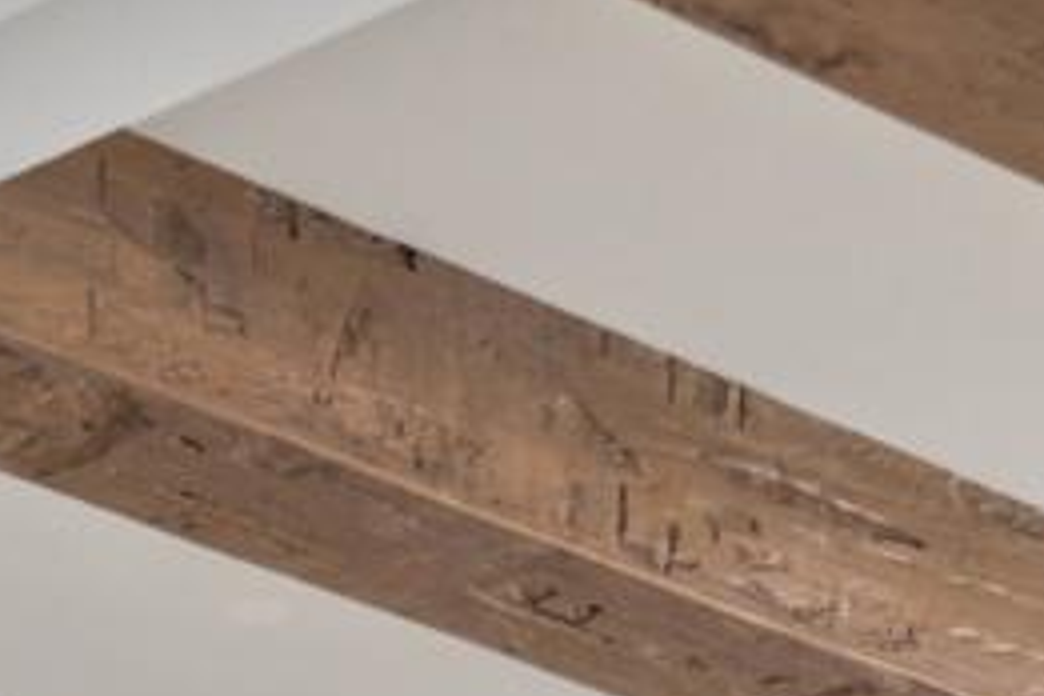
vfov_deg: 5.6
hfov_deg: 8.5
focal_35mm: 241
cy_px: 1156
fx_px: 6988
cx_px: 716
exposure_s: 1/50
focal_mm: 28
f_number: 2.8
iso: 160
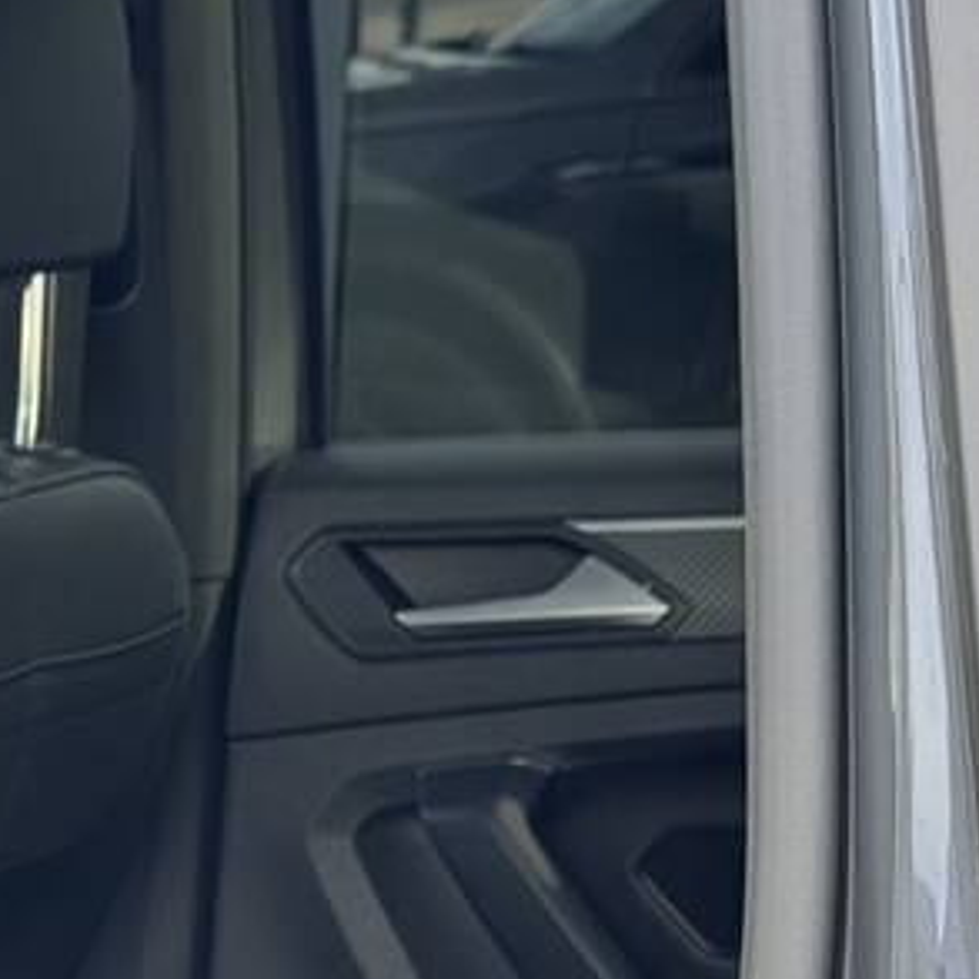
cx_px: -605
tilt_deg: -15.6
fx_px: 5567
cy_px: 1413
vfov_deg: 9.8
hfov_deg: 9.7
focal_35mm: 174
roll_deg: +0.1
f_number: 1.78
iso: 64
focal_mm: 6.76
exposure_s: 1/177
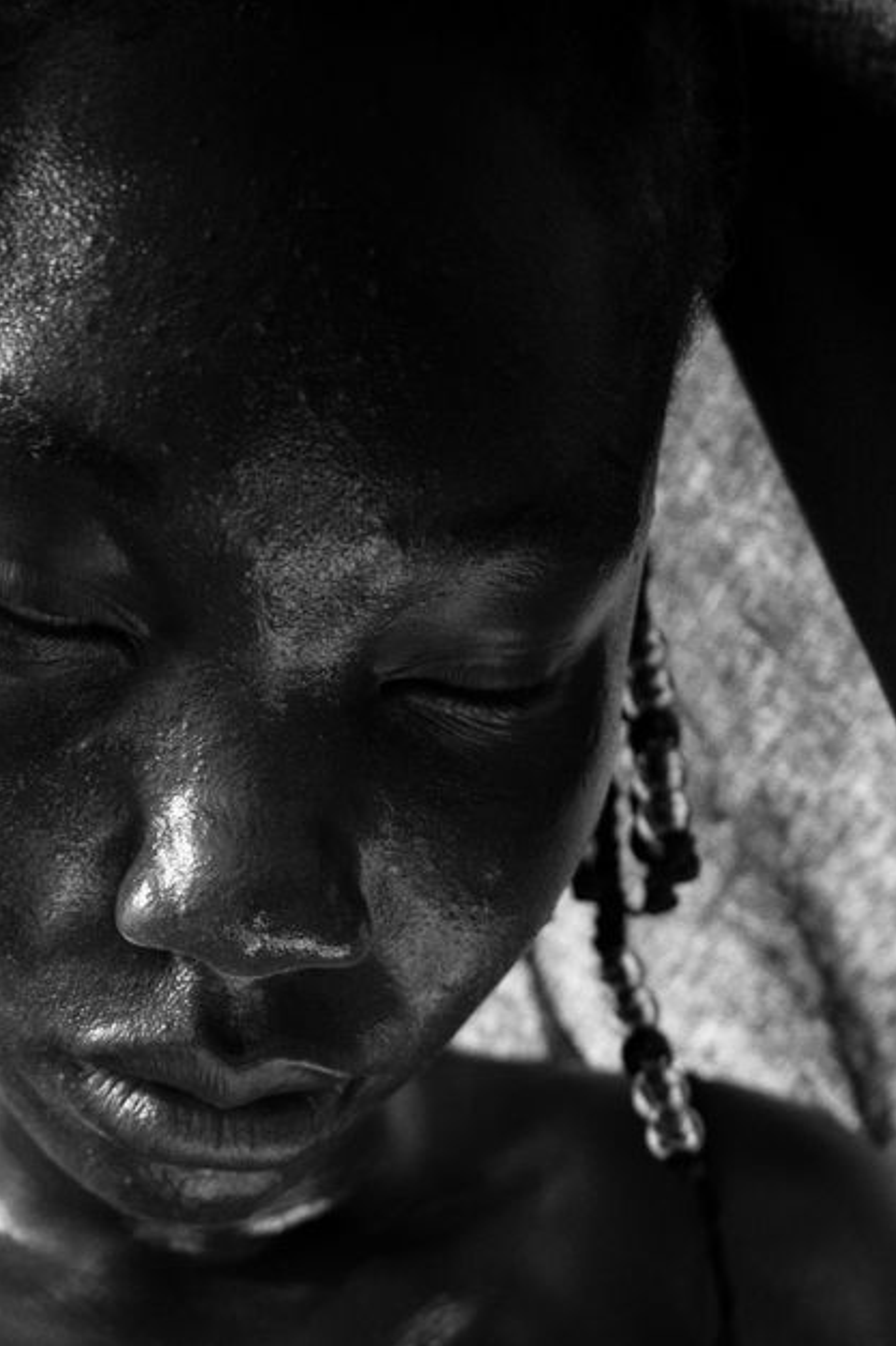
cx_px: 288
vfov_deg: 39.0
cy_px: 1269
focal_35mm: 46
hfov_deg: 29.0
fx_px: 1718
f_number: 4
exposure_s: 1/40
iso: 200
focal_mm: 24
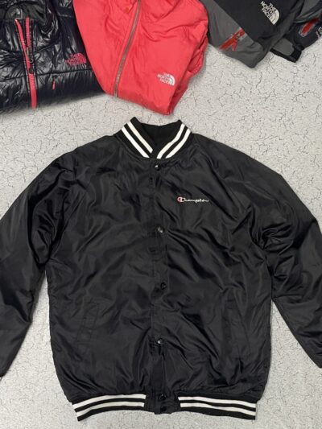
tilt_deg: -88.2
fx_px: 322
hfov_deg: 53.1
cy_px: 214
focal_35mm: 26
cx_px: 161
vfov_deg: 67.3
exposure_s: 1/50
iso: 320
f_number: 1.6
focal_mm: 4.2
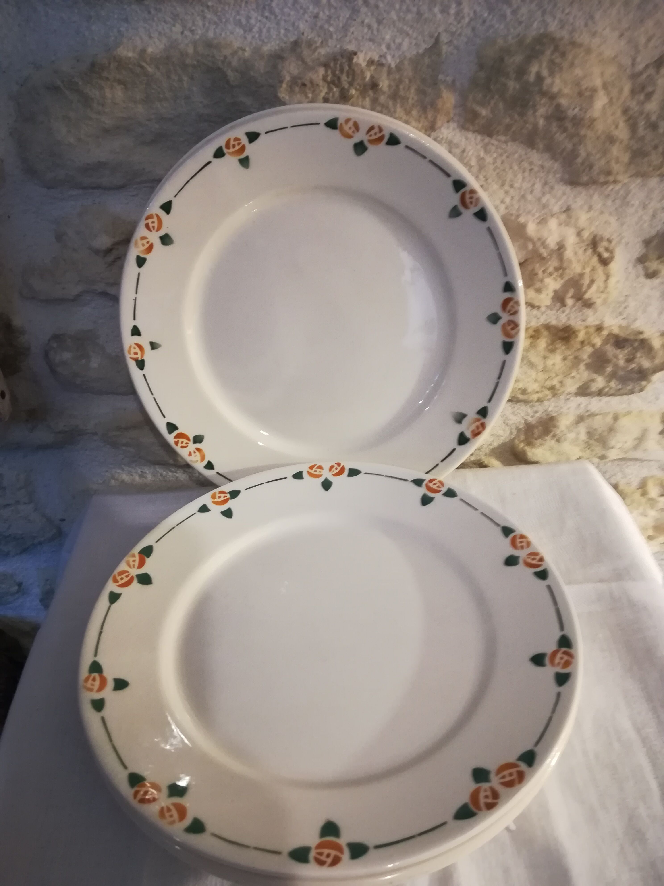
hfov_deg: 53.1
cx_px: 332
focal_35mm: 26
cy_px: 443
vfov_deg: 67.3
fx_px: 665
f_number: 2.2
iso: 500
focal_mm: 3.83
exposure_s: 1/20
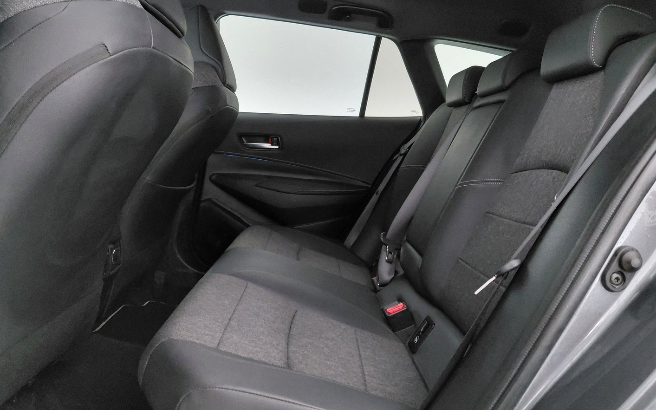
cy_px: 202
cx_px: 326
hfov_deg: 68.4
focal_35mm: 27
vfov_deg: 46.0
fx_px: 483
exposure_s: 1/25
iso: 400
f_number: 1.8
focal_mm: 4.69
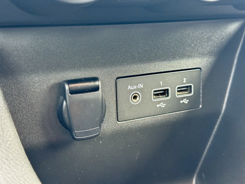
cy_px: 92
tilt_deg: -21.3
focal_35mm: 48
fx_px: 340
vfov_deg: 30.3
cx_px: 122
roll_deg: -2.7
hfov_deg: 39.7
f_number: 1.78
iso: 250
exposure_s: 1/38
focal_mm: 6.76
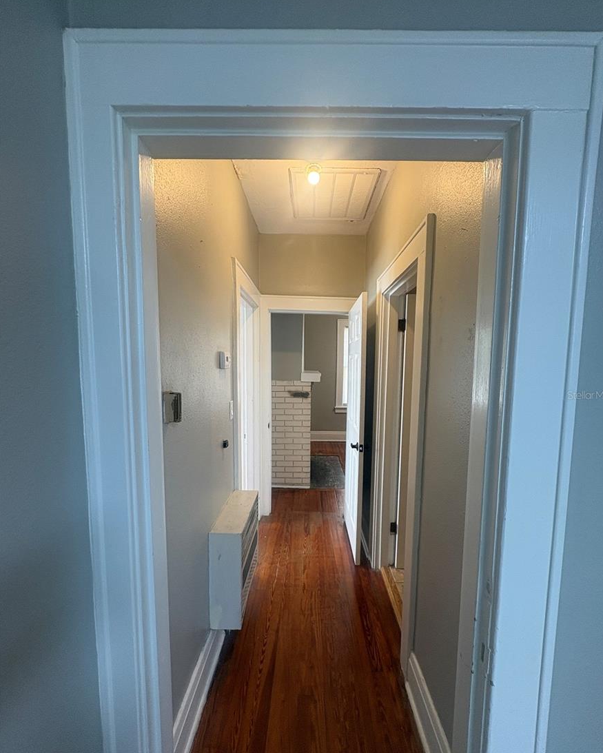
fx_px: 334
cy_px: 395
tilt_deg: -5.2
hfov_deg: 84.1
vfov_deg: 96.7
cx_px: 306
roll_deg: -1.1
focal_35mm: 15
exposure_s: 1/60
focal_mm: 2.22
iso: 125
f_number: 2.2
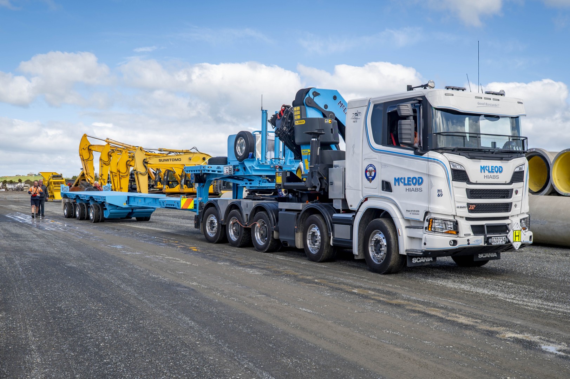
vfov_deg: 42.3
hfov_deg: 60.3
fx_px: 491
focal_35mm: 31
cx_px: 285
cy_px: 190
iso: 100
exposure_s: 1/250
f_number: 5.6
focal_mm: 31
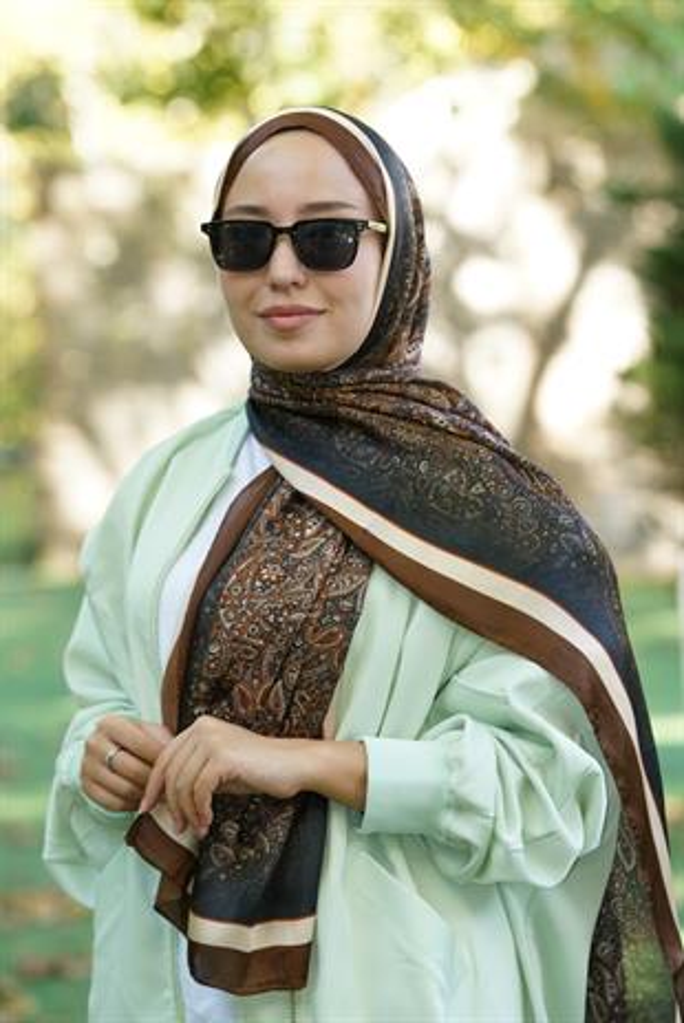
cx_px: 342
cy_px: 512
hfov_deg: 11.0
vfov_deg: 16.4
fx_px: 3557
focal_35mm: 125
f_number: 5
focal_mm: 125
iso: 500
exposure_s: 1/125
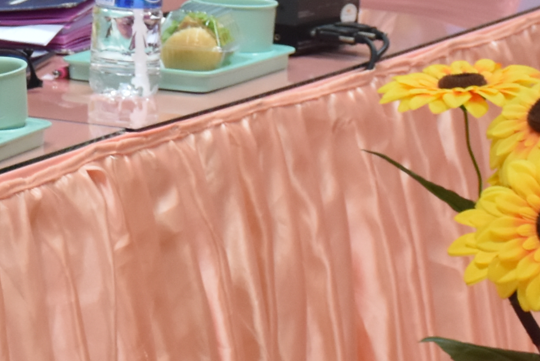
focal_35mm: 306
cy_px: -356
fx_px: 4591
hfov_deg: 6.6
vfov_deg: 4.4
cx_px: -377
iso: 640
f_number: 4.5
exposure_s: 1/80
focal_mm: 42
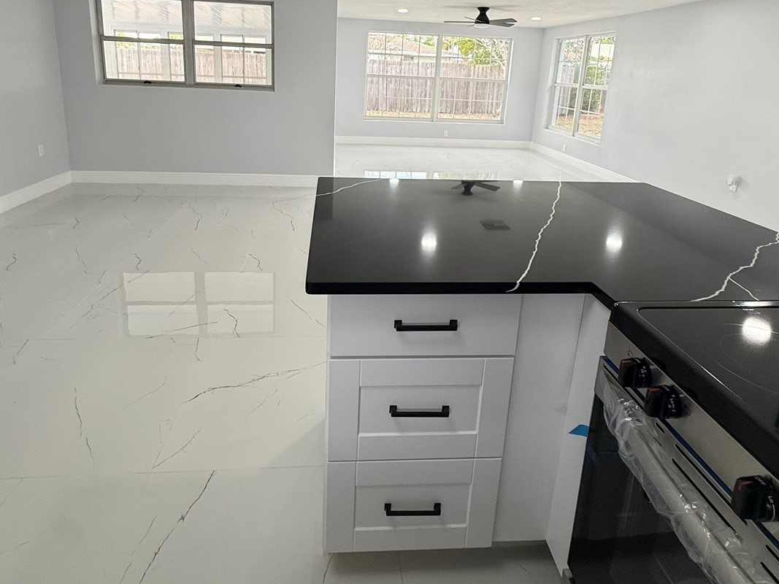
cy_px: 177
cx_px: 374
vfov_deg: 61.3
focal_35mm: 21
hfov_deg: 79.0
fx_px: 473
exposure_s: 1/100
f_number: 2.2
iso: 160
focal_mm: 2.22
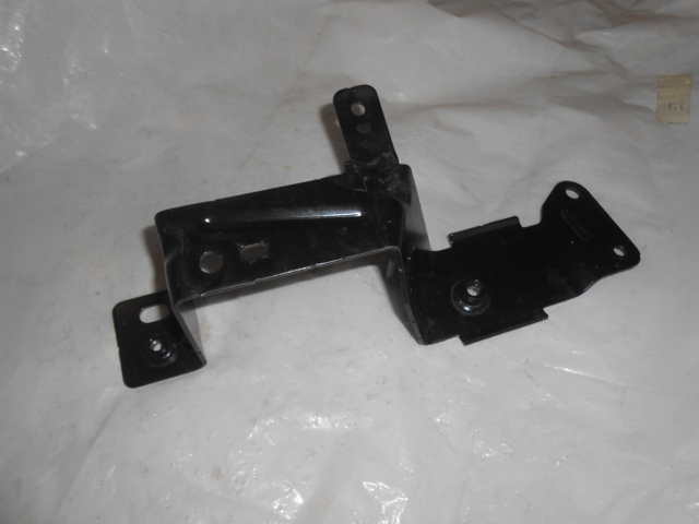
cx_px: 350
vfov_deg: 53.1
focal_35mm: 26
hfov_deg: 67.3
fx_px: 525
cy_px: 262
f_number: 11.5
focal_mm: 4.6
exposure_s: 1/25
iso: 200
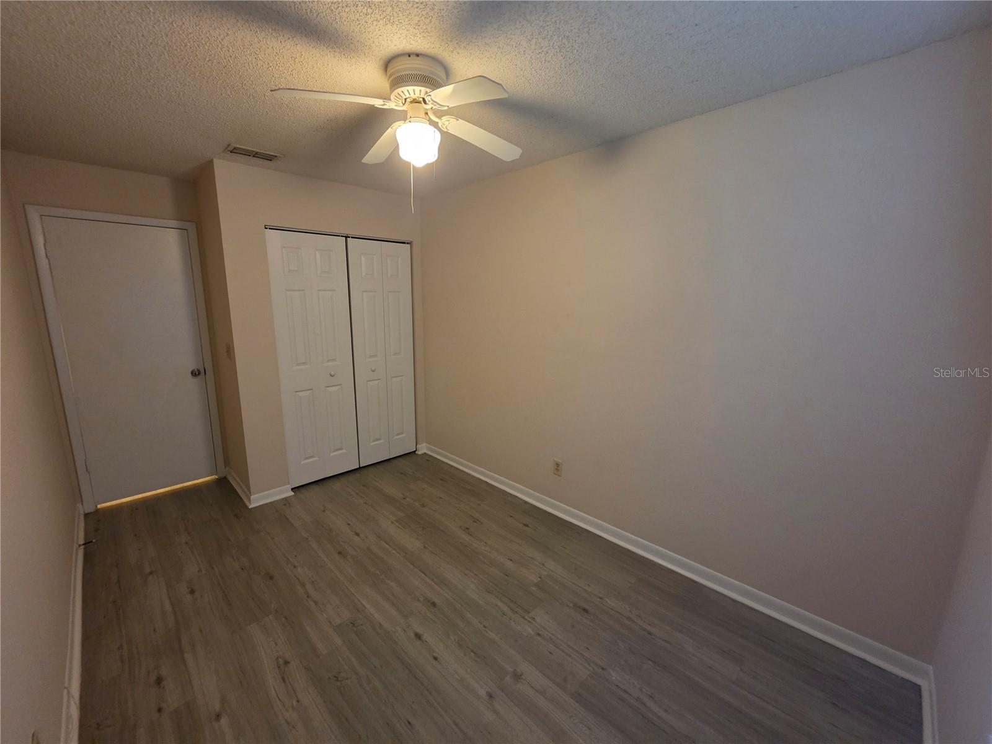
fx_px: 373
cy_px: 372
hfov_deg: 106.2
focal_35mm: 13
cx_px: 496
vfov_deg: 89.9
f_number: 1.9
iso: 400
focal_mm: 2.2
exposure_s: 1/60
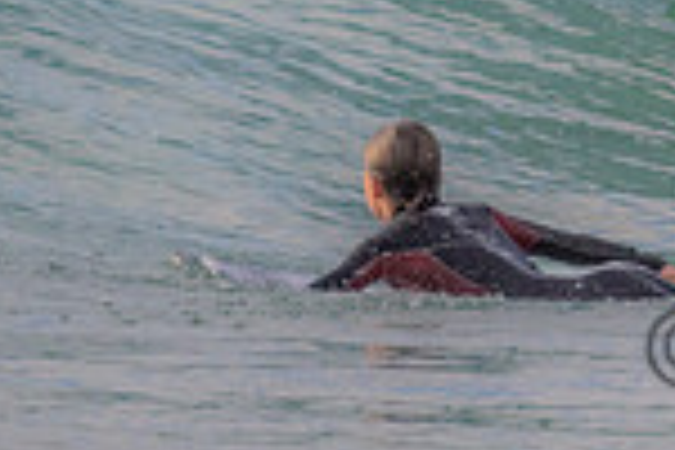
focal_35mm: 2781
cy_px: -398
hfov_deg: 0.7
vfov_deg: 0.5
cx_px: 994
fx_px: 52140
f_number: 11
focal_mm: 720
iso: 1600
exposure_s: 1/1600
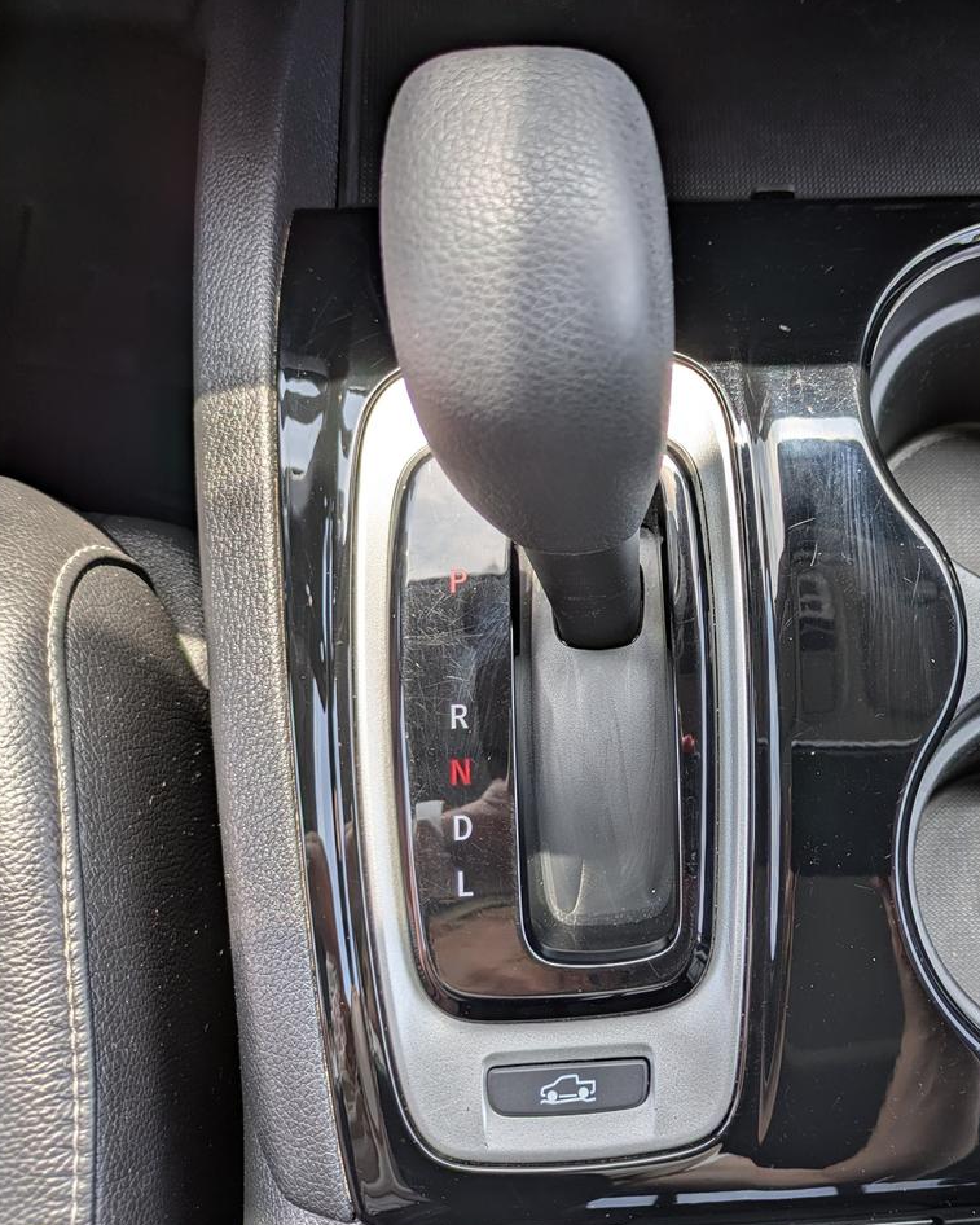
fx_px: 1196
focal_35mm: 33
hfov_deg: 42.7
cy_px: 618
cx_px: 771
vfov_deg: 54.2
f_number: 1.89
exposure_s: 1/246
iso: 40
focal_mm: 5.43
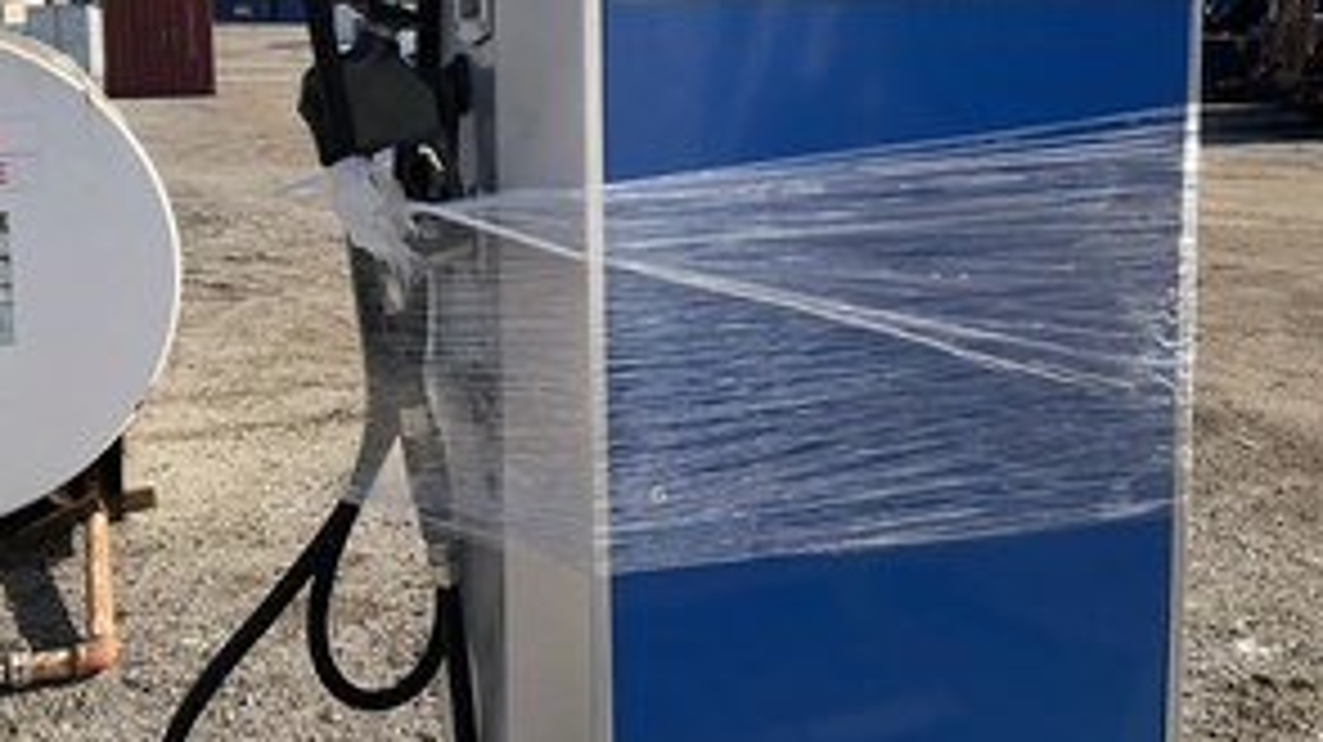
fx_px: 1508
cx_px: 576
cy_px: 166
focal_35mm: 43
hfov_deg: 47.3
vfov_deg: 27.2
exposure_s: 1/1055
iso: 25
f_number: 1.8
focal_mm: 3
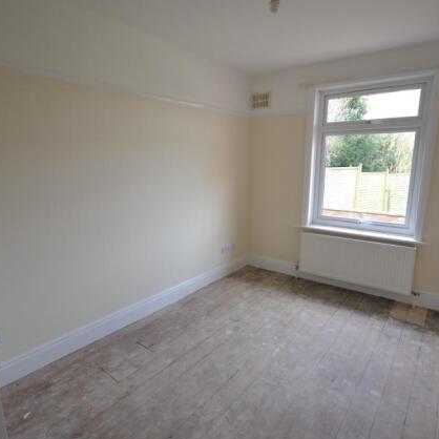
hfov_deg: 74.8
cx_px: 220
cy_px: 221
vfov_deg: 74.8
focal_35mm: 20
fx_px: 287
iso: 400
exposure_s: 1/80
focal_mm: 10
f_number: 4.5
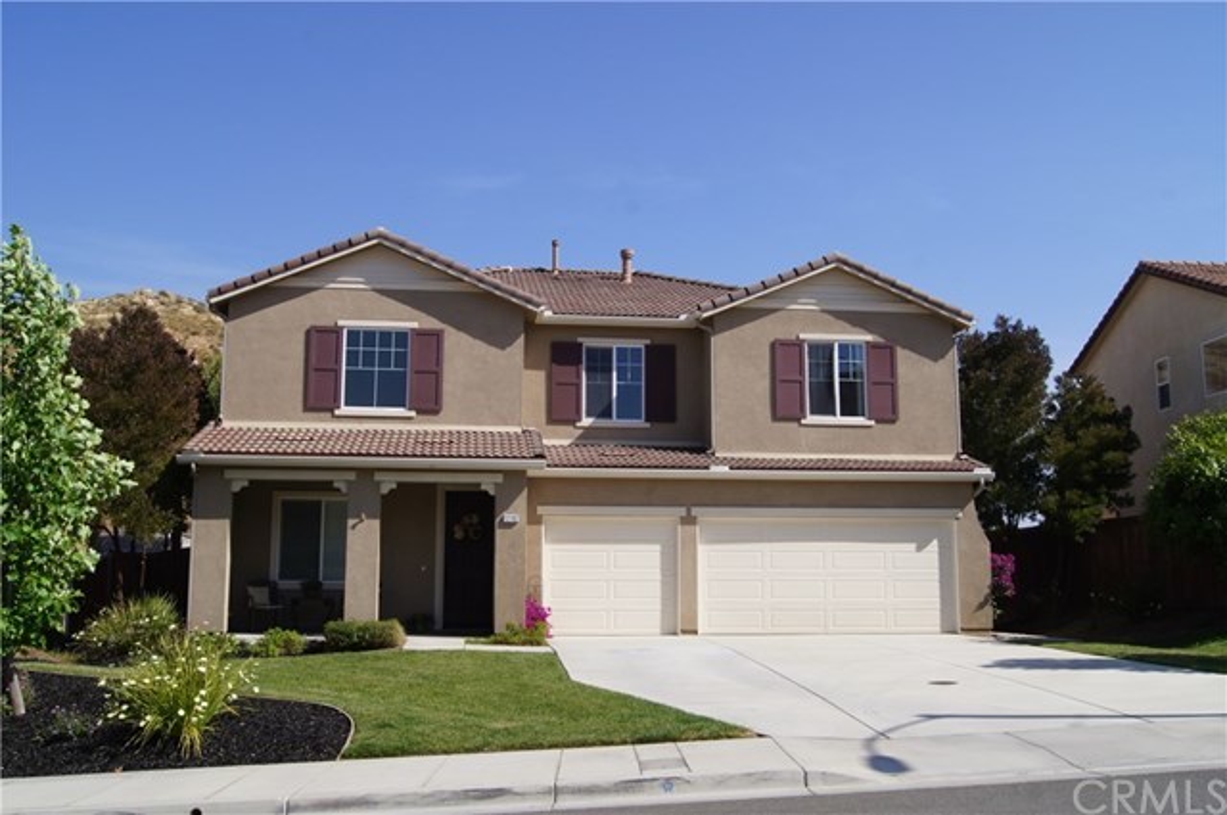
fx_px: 1225
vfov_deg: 36.8
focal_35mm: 36
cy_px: 408
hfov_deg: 53.2
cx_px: 614
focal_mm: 24
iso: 100
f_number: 13
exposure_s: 1/125
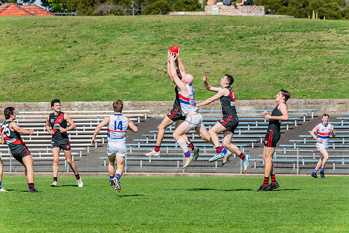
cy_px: 117
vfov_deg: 4.4
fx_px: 3016
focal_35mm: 311
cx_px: 174
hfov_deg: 6.6
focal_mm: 310
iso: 800
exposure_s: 1/1600
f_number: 11
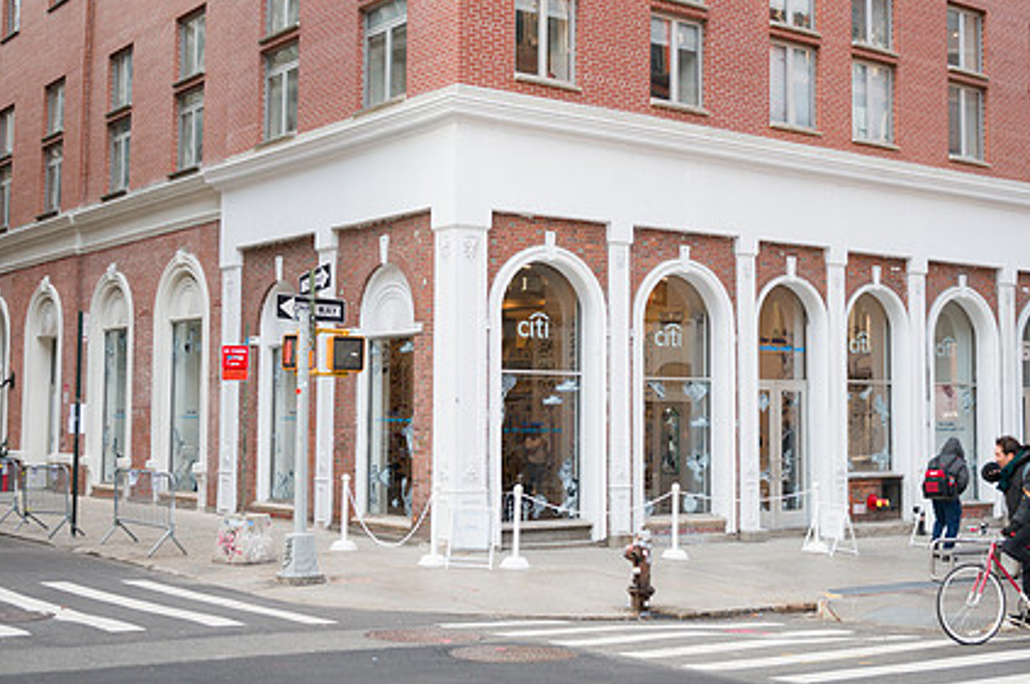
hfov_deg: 41.1
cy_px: 299
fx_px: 1372
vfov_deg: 28.0
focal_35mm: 48
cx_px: 572
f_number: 4
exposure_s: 1/320
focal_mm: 35
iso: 250
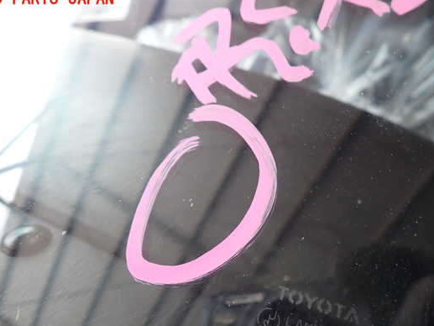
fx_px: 364
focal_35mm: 29
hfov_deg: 61.6
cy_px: 177
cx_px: 213
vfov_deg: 48.2
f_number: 2
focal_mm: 4.5
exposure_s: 1/160
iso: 100
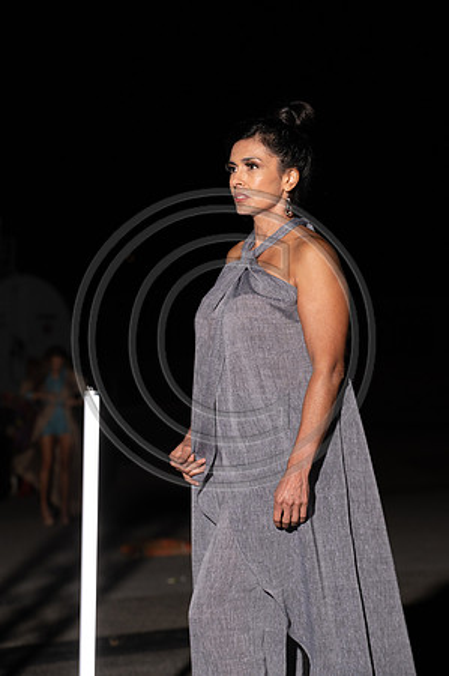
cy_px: 338
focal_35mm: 125
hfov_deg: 10.9
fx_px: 2344
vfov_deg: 16.4
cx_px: 224
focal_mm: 125
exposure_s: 1/200
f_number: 6.3
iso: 1000
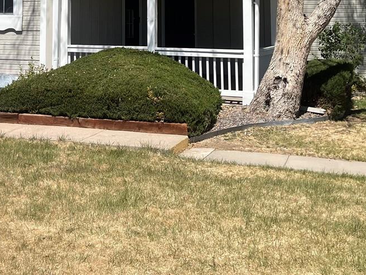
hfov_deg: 31.2
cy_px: -51
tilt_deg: +6.0
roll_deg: +0.3
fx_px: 645
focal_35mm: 61
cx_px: 94
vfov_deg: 22.3
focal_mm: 5.1
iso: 32
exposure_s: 1/4202
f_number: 1.6
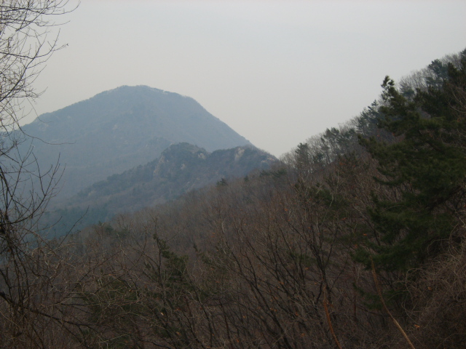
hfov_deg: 27.0
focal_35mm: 72
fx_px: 969
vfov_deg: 20.4
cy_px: 174
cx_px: 233
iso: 50
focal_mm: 15
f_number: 4.1
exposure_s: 1/250
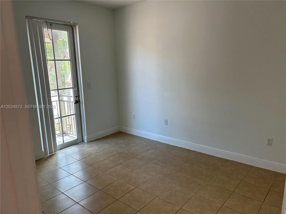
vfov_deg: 53.1
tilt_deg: -12.6
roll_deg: +3.4
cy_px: 107
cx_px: 143
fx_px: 215
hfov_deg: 67.3
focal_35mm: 26
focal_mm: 5.7
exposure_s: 1/139
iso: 64
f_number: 1.5
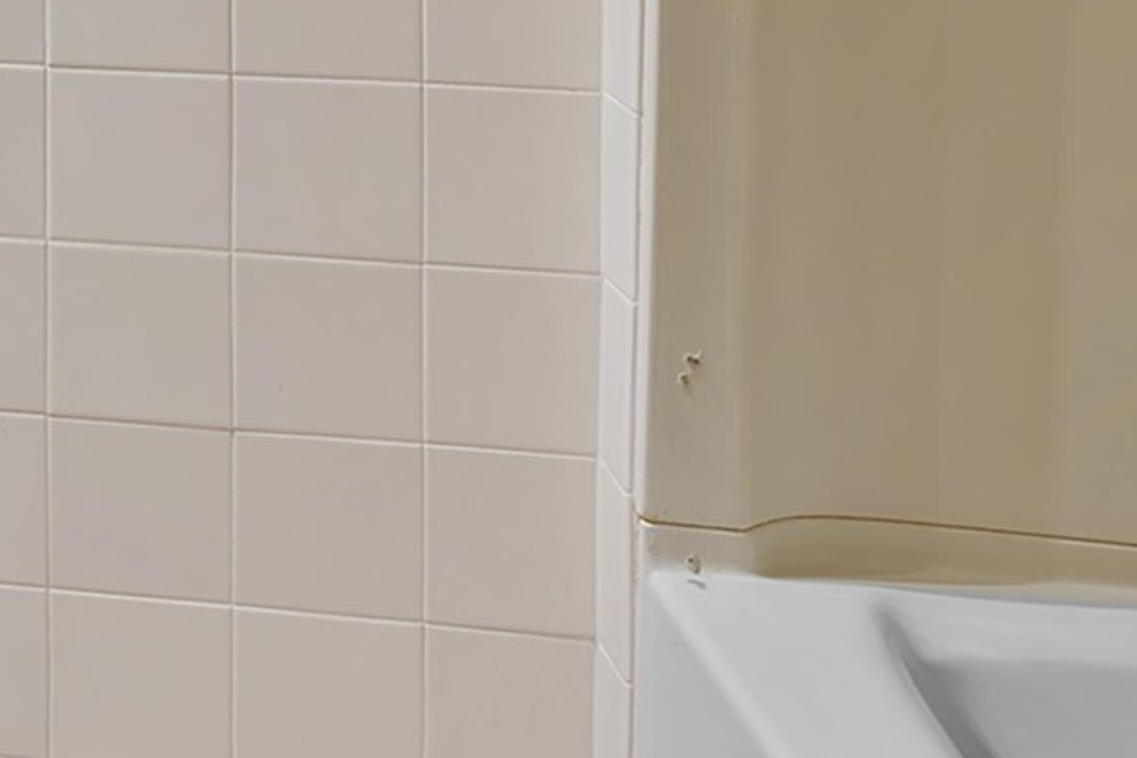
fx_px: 2653
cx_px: -772
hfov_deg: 19.5
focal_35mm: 84
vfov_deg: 14.7
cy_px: -486
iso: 100
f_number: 8
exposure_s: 4
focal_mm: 16
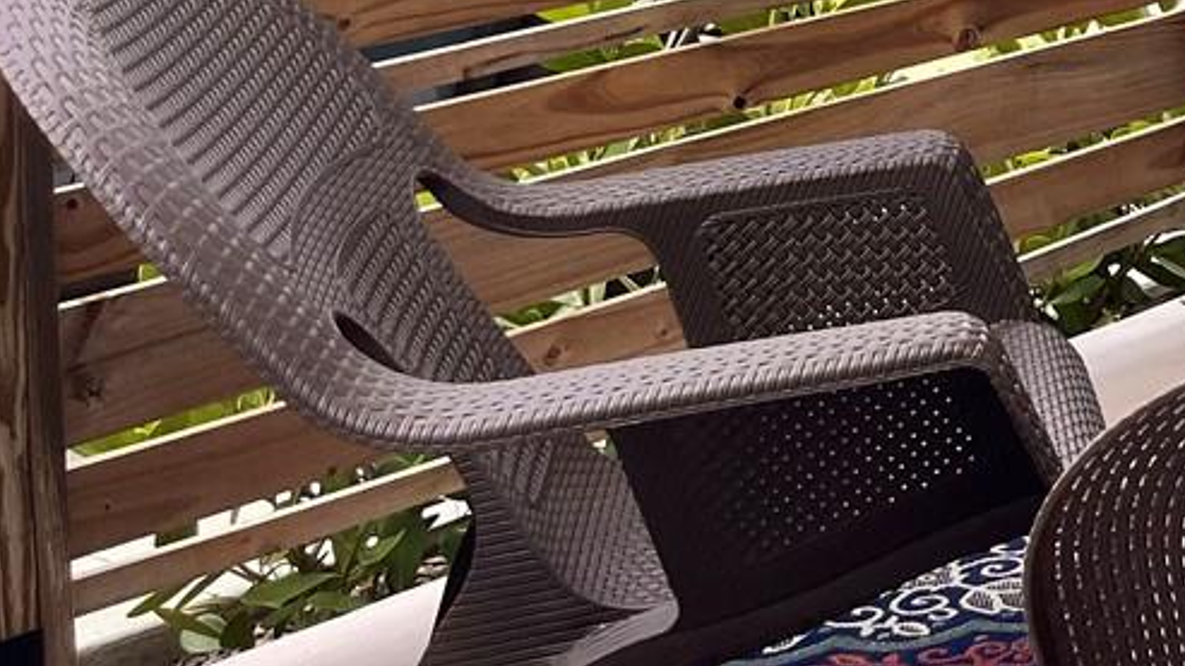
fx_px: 2890
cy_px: -411
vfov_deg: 12.3
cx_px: 1798
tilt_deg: -2.8
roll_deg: -0.5
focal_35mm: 92
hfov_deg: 19.9
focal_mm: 5.1
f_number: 1.6
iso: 50
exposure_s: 1/418
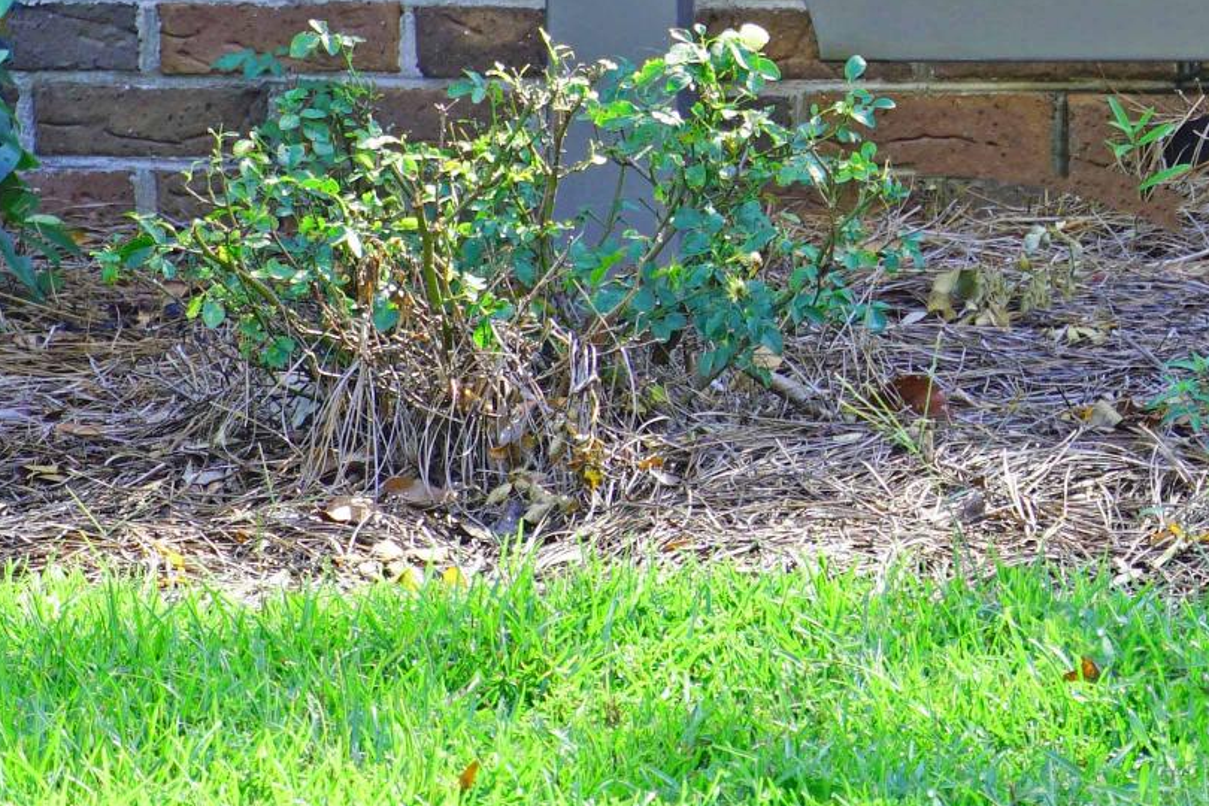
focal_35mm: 389
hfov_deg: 5.3
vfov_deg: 3.5
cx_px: 1803
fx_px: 13063
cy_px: -424
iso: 160
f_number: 5.6
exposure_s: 1/125
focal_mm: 70
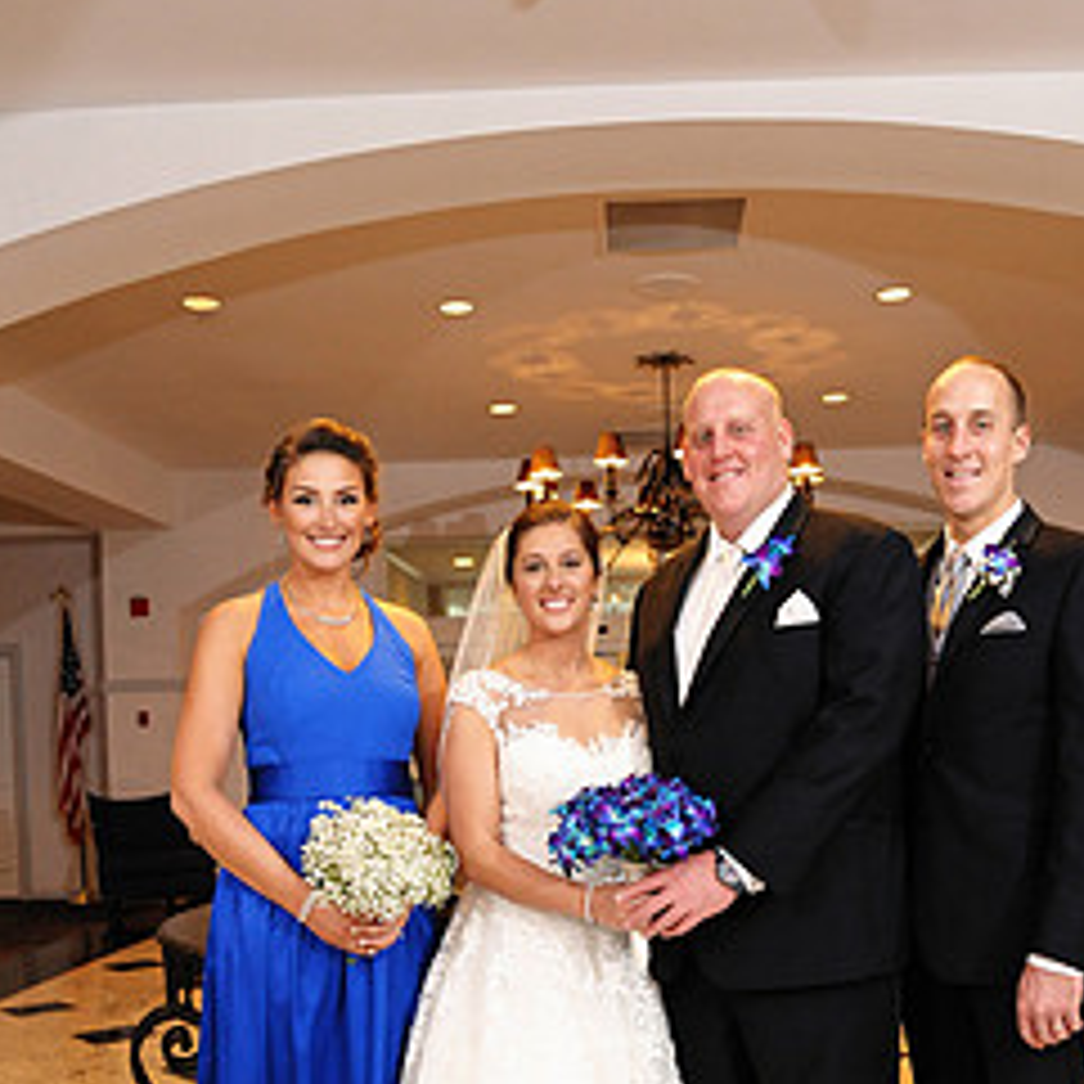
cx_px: 618
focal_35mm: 38
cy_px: 778
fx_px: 1346
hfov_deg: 43.7
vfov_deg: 42.8
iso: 2500
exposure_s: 1/200
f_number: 2.8
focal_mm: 24
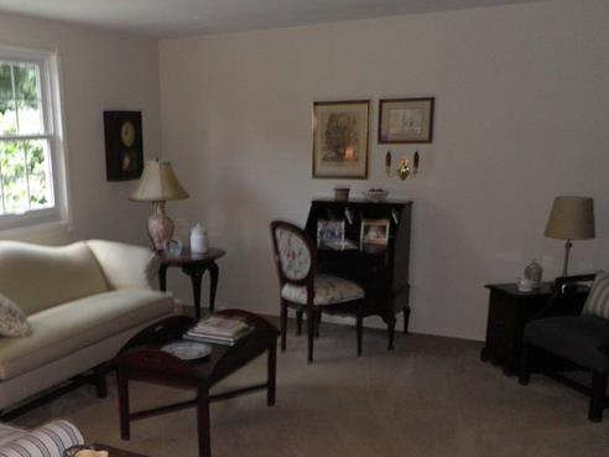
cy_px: 313
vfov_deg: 36.4
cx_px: 208
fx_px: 686
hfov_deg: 47.2
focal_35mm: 39
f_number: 3.3
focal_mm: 4.3
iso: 160
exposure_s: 1/30
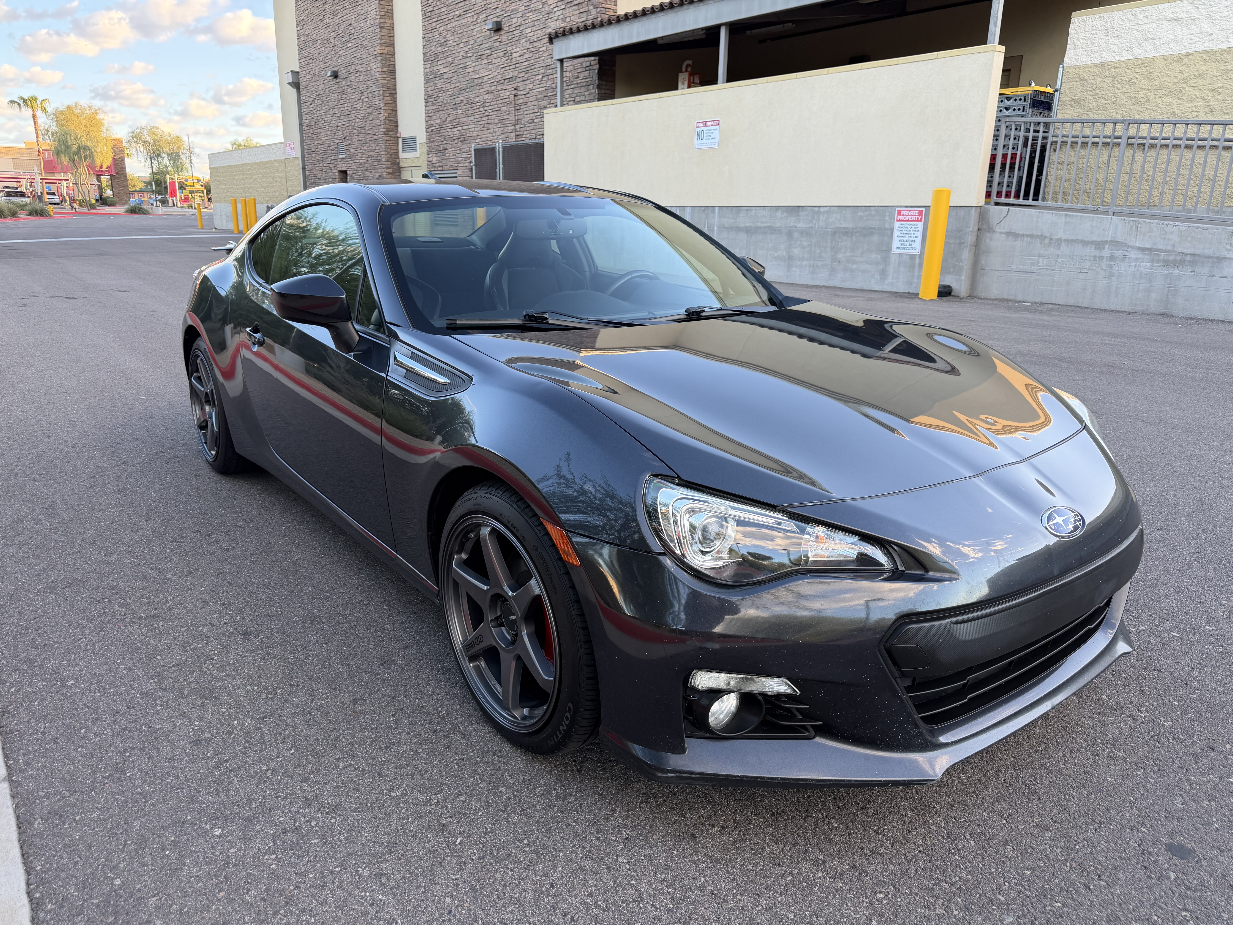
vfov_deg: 56.8
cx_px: 616
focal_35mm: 24
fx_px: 855
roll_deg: +0.7
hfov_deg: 71.6
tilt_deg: -15.9
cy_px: 462
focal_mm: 6.76
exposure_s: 1/141
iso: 64
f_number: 1.78
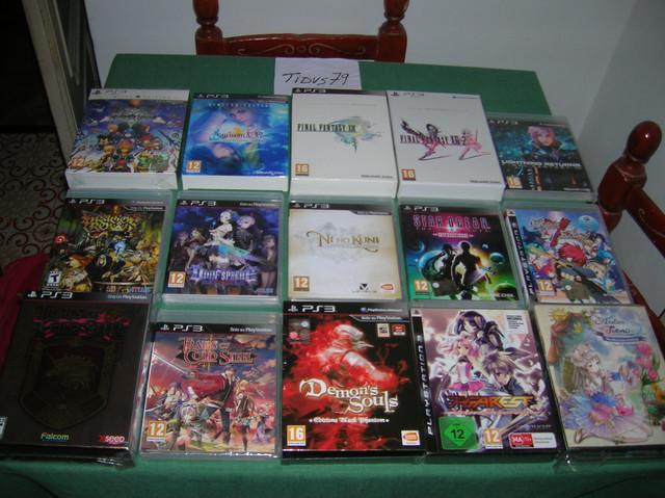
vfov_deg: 41.7
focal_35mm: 34
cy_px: 249
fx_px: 653
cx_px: 332
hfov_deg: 54.0
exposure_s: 1/60.1
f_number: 2.9
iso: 50
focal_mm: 5.7
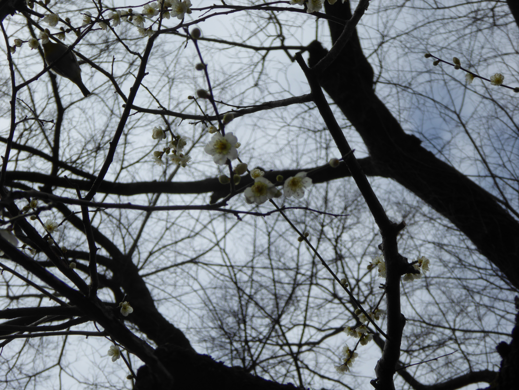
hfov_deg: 20.0
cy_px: 195
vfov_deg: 15.1
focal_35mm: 98
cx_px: 260
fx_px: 1469
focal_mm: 17.5
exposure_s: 1/1300
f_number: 5
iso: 100
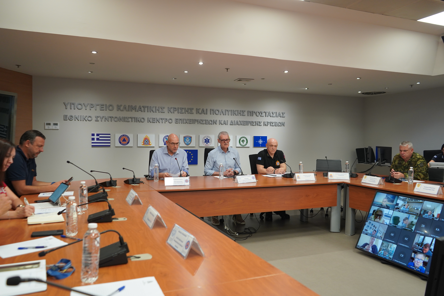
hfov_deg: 65.5
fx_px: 345
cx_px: 222
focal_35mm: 28
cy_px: 148
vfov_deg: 46.4
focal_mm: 28
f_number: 4
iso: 1600
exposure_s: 1/160
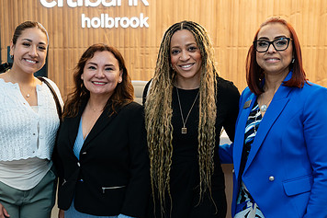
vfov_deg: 24.6
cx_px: 141
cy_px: 126
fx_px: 499
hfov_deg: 36.2
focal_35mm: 55
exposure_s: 1/200
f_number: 3.5
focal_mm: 32
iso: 500
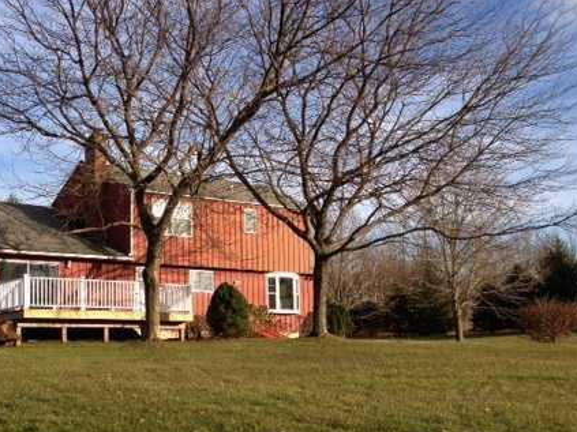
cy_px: 293
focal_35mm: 53
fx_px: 883
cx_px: 190
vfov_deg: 27.3
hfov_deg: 35.8
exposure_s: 1/920
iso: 50
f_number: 2.4
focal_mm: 4.28
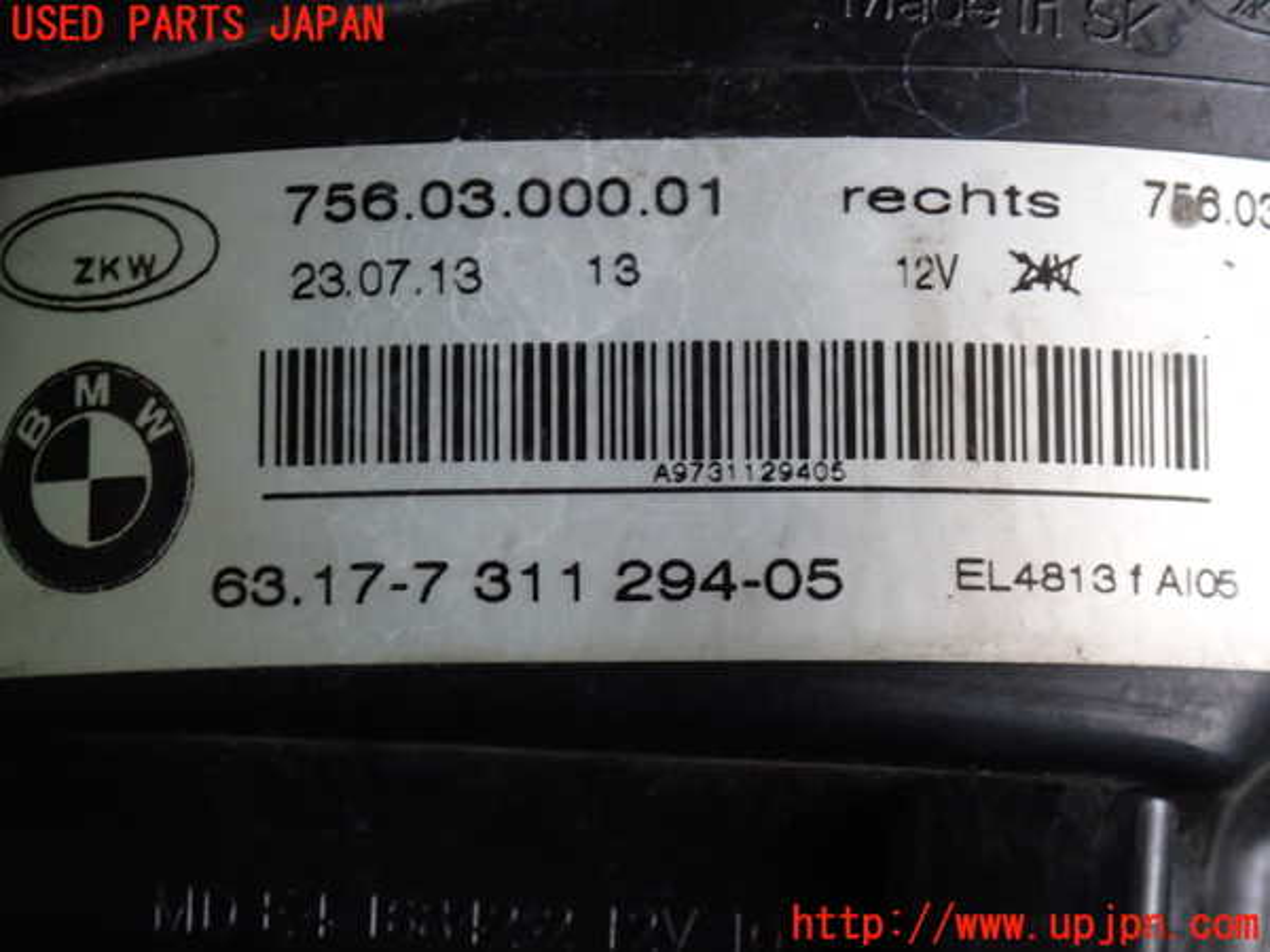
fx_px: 3669
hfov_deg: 19.6
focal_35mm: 100
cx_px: 635
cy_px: 476
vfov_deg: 14.8
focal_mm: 18
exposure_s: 1/100
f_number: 4.9
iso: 500
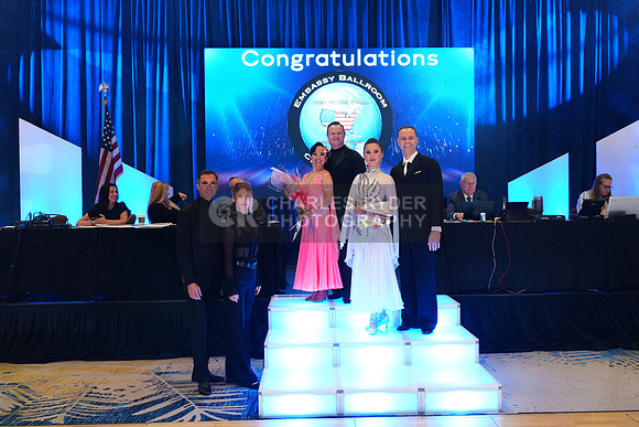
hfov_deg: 57.2
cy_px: 214
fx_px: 586
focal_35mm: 33
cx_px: 320
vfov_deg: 40.0
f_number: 4
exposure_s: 1/100
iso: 2000
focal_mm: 33
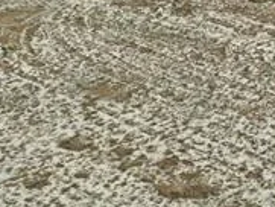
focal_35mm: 106
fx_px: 843
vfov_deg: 13.9
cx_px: 305
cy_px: 35
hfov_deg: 17.9
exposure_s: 1/3200
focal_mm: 6.72
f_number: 1.7
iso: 110
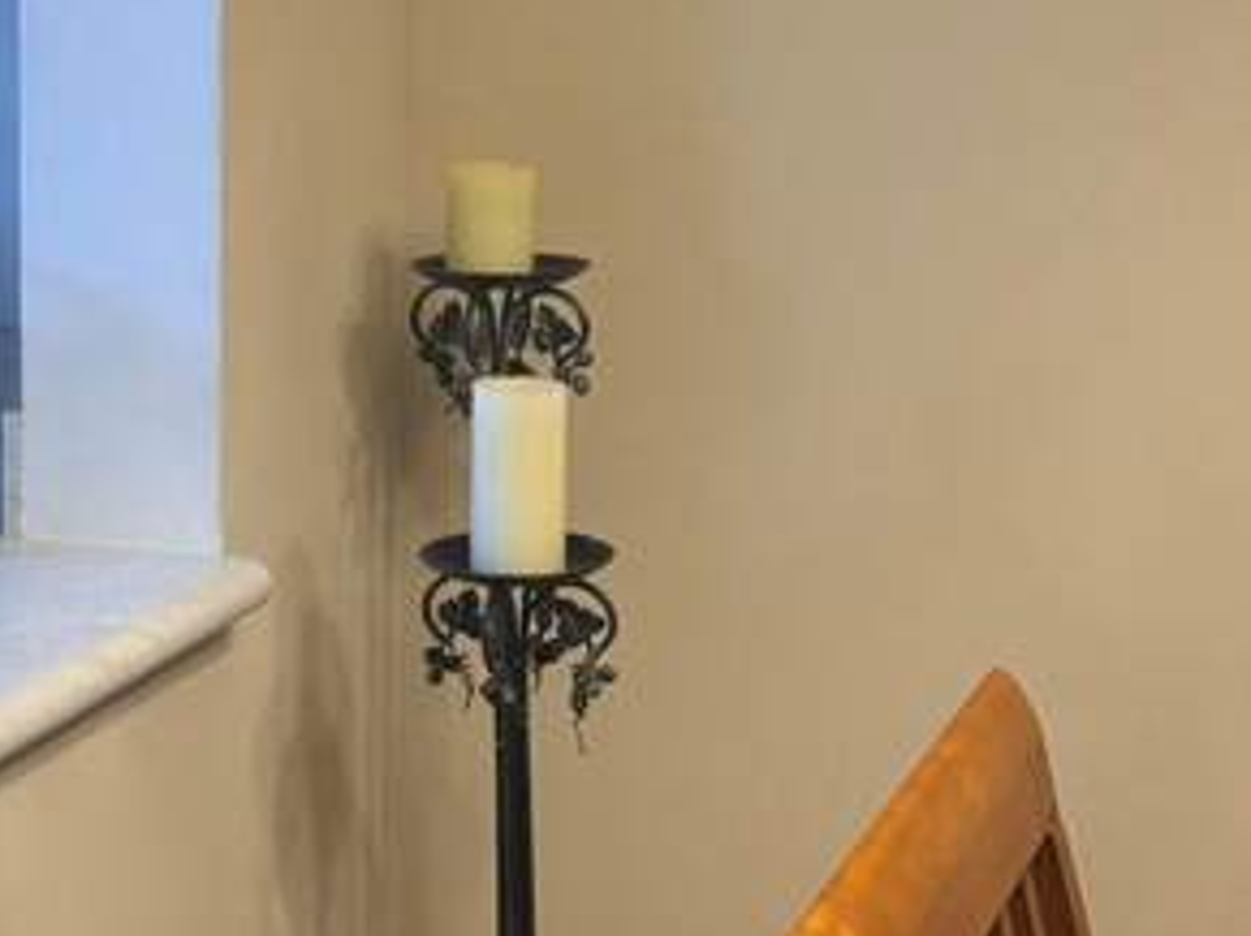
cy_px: 52
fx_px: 3828
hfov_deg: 18.5
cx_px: 405
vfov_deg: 13.8
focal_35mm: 106
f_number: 1.78
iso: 125
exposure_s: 1/60
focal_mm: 6.76
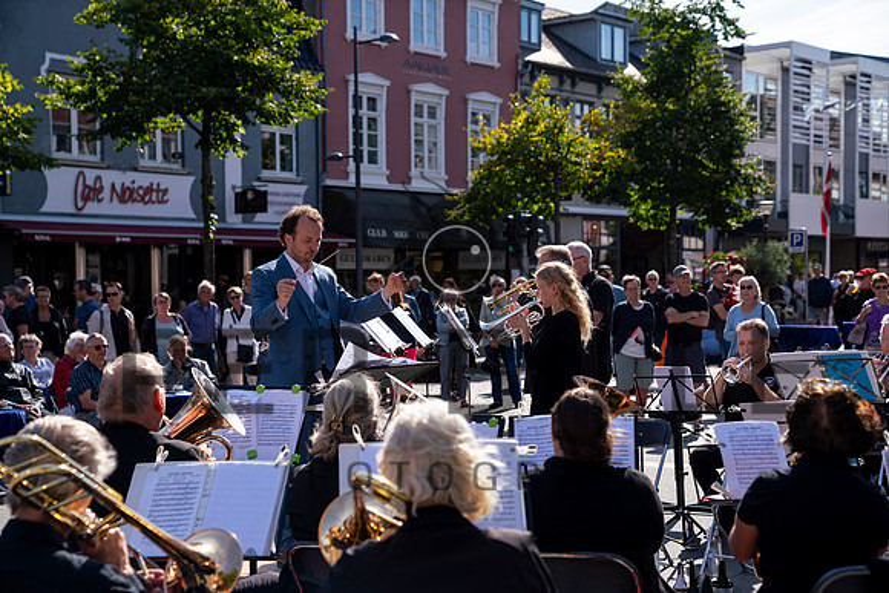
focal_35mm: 59
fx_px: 1457
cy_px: 296
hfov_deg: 33.9
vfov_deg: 23.0
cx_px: 444
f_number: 3.5
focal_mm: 59
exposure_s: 1/1250
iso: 125
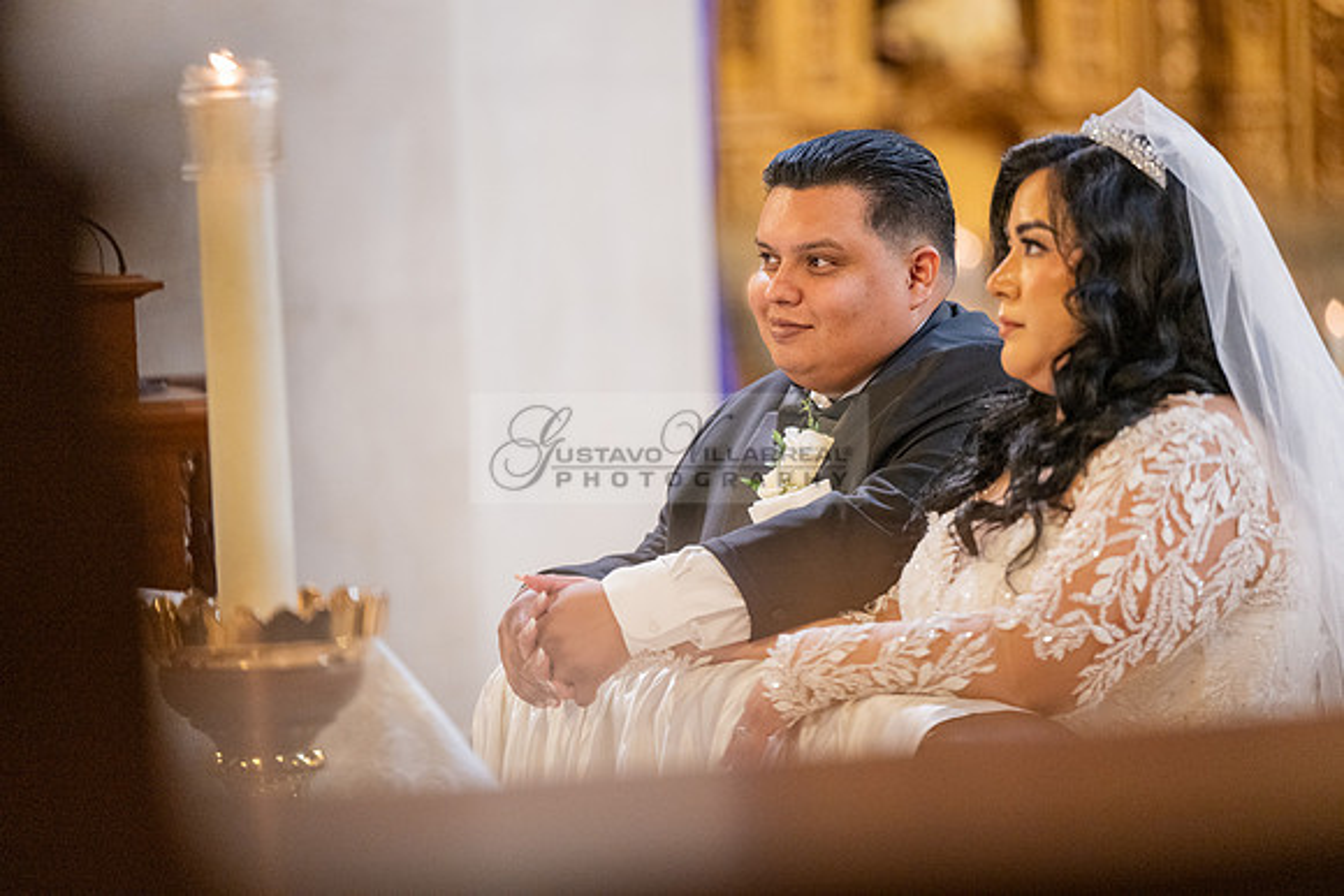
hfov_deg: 10.3
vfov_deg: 6.9
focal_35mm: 200
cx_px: 672
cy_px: 448
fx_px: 7468
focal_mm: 200
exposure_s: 1/100
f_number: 2.8
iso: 2000
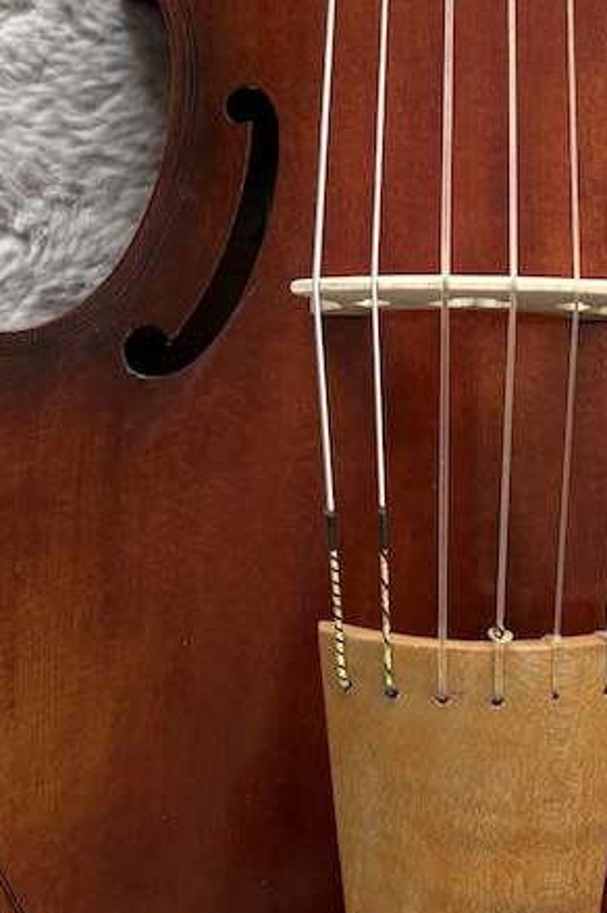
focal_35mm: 74
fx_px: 1874
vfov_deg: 26.8
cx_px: 482
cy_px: 162
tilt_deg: -81.5
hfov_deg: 18.2
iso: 125
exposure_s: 1/75
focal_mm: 5.96
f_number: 1.6
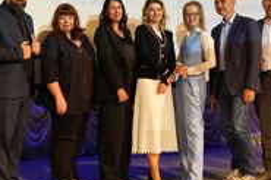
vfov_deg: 17.2
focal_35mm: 78
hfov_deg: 25.9
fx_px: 587
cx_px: 176
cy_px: 21
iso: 2500
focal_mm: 36
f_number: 5.6
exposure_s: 1/125
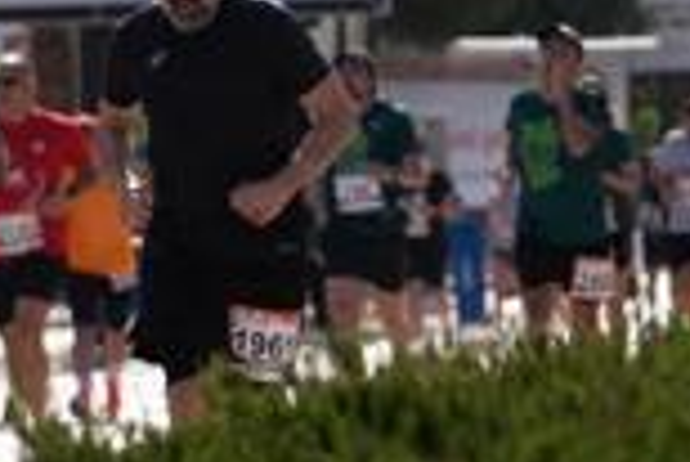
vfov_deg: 3.6
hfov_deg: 5.3
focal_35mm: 379
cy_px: 491
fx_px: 7271
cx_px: -775
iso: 200
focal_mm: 76
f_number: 2.8
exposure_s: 1/3200
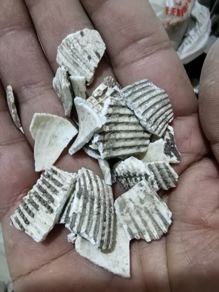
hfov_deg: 51.3
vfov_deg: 65.3
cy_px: 146
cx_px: 110
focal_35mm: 27
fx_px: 228
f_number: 2.2
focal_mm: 1.68
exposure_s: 1/40
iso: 320
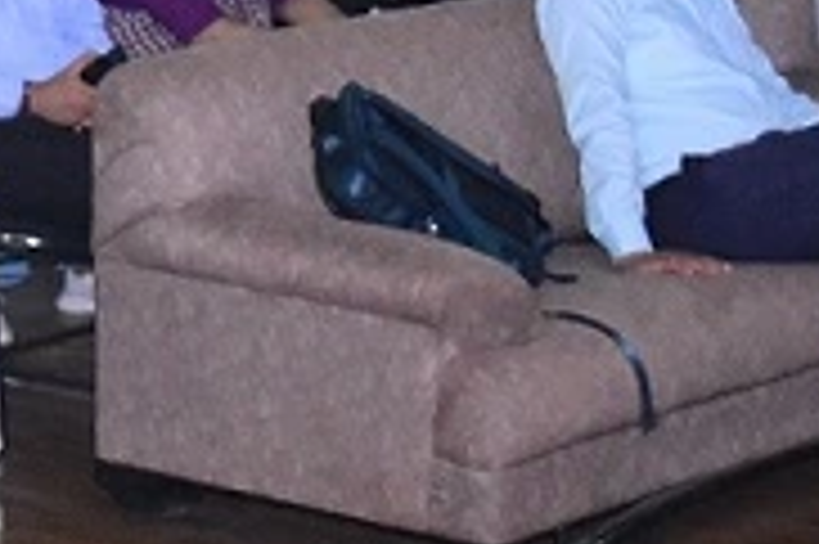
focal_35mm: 188
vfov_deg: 7.1
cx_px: -230
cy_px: -436
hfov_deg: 10.7
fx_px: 4273
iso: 2000
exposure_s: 1/125
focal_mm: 18
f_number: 3.5
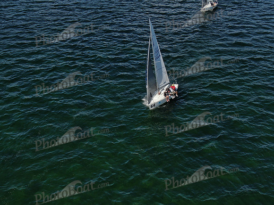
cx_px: 137
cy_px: 102
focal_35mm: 48
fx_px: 380
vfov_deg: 30.3
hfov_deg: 39.7
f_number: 3.8
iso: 100
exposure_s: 1/1250
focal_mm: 8.6
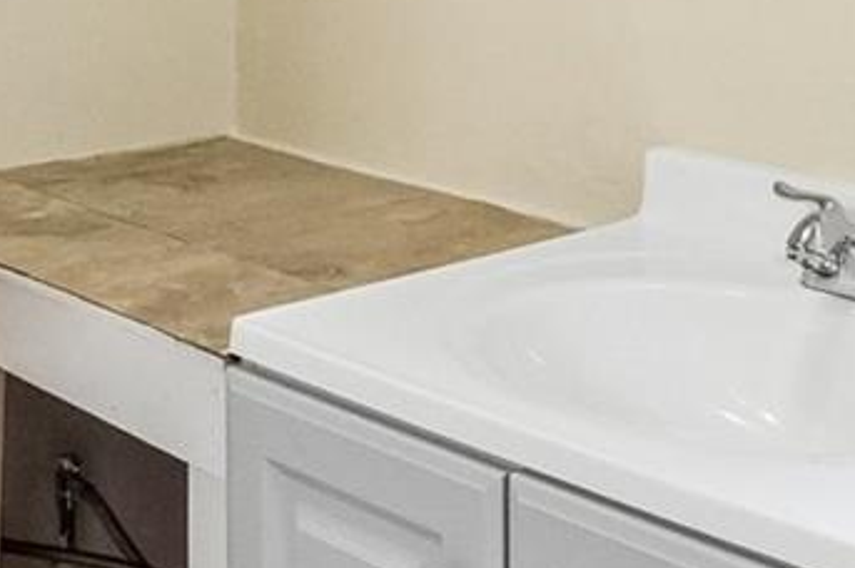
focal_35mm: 70
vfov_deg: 18.0
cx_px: 666
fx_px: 1661
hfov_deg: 28.3
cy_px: -184
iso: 1600
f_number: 8
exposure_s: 1/30
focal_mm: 10
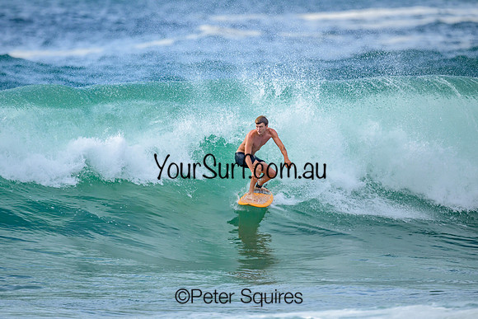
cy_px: 153
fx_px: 11993
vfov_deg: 1.5
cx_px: 208
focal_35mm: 903
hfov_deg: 2.3
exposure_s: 1/2500
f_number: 6.3
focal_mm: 800
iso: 450
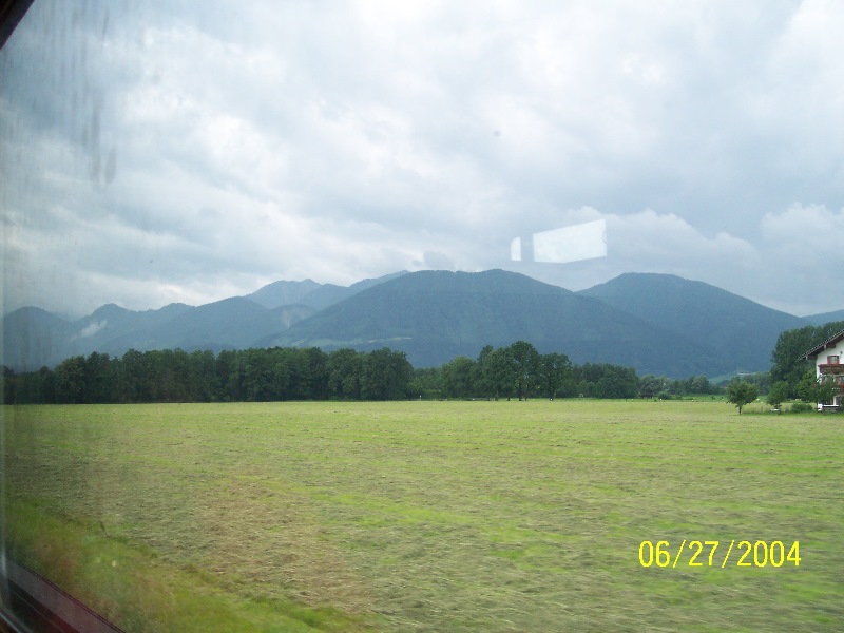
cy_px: 316
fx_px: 927
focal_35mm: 38
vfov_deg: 37.7
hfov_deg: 49.0
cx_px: 422
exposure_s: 1/350
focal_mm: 8
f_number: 2.8
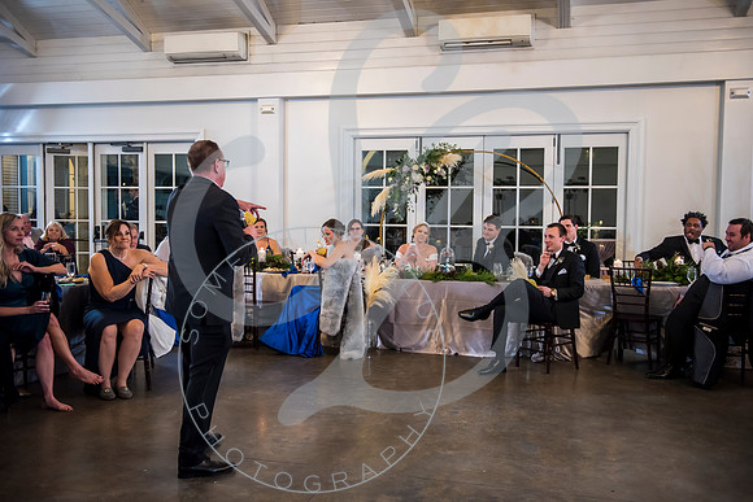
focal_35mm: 35
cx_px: 376
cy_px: 251
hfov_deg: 54.4
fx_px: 732
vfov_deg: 37.9
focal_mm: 35
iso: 1600
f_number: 2.8
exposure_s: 1/125
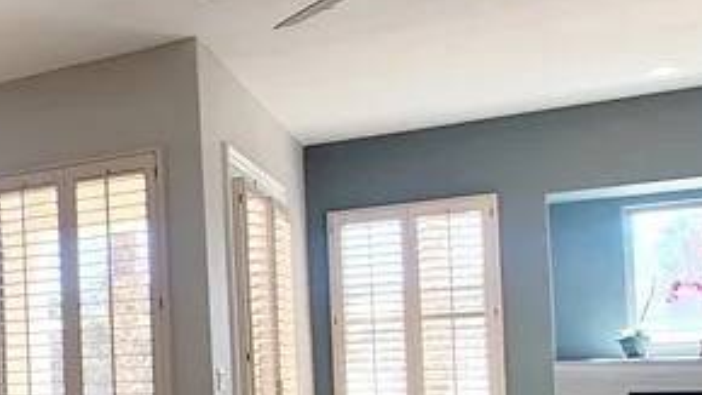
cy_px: 363
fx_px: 931
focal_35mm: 50
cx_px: -465
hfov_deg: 24.9
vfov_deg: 23.3
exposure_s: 1/120
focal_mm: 2.2
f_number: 2.2
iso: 64
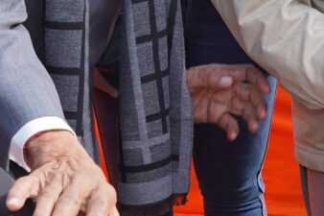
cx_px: 667
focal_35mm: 182
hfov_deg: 10.3
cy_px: -25
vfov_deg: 7.5
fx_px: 1637
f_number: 7.1
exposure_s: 1/125
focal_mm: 24
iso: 160
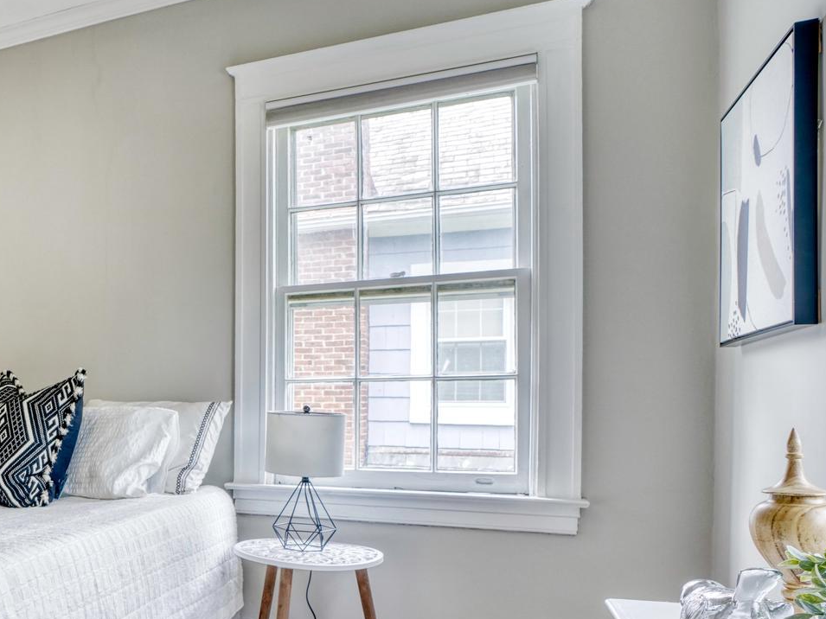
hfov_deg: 47.0
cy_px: 412
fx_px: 787
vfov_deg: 42.4
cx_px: 16
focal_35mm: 33
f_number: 7.1
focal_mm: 16
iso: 640
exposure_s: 1/60
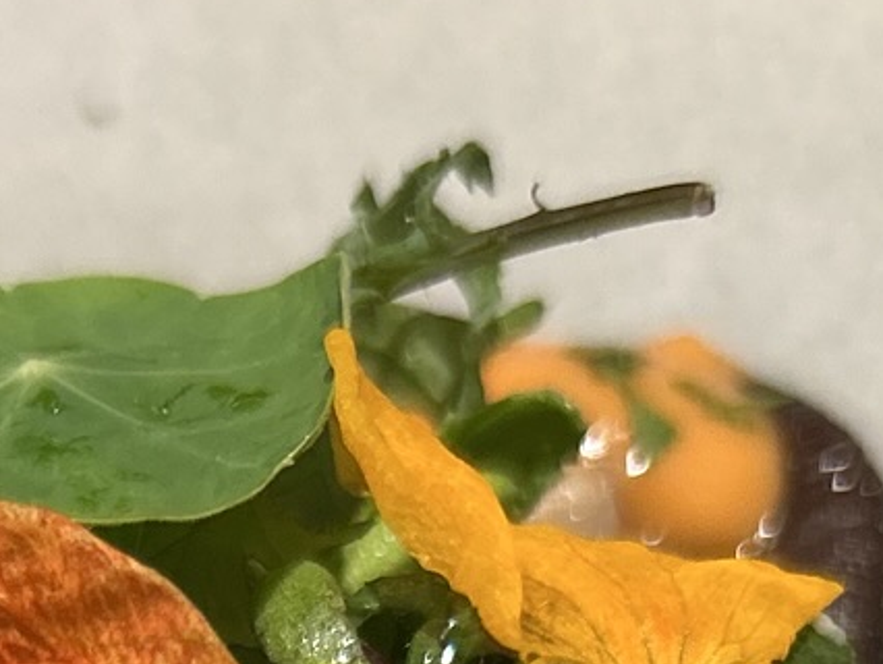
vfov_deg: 11.0
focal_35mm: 122
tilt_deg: -49.4
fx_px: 3114
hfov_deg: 15.7
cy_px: 1361
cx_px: -66
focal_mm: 5.7
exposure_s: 1/50
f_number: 1.5
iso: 160
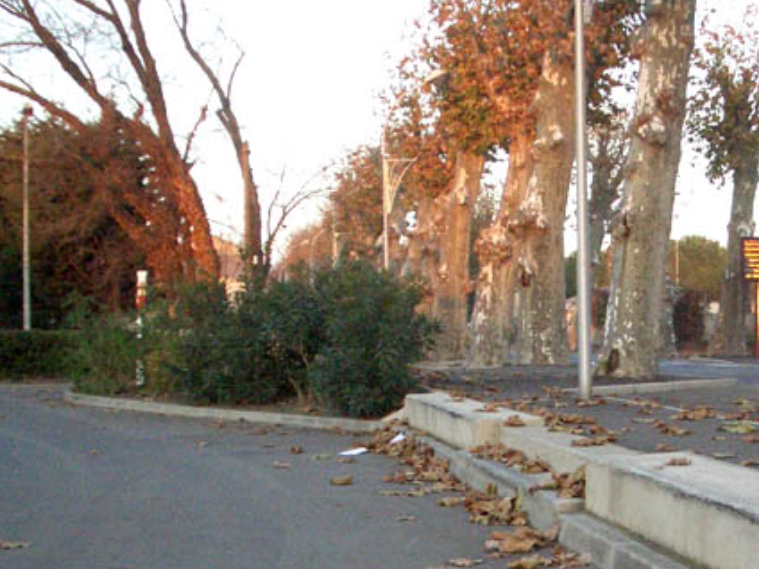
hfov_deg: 28.8
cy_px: 447
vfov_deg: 22.0
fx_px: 1447
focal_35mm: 66
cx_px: 594
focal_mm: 5.8
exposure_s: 1/500
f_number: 2.6
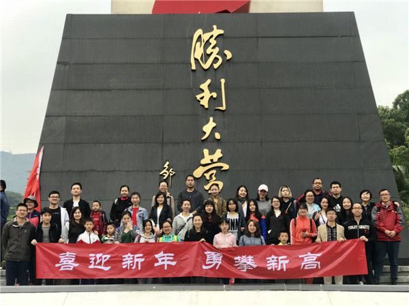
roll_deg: -0.8
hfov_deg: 33.8
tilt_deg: +11.8
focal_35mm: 57
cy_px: 153
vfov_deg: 25.6
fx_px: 673
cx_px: 204
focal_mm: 6.6
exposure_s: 1/181
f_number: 2.8
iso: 20
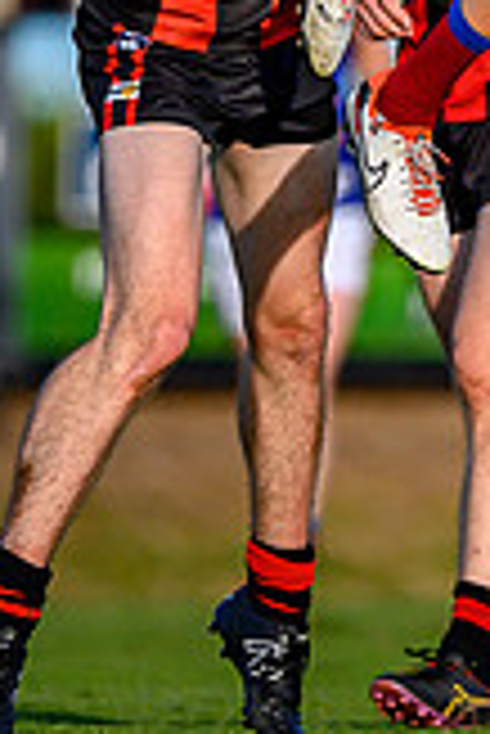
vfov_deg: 0.8
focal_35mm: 2496
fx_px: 50848
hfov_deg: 0.6
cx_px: 562
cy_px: -166
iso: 280
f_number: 4
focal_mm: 500
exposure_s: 1/2500
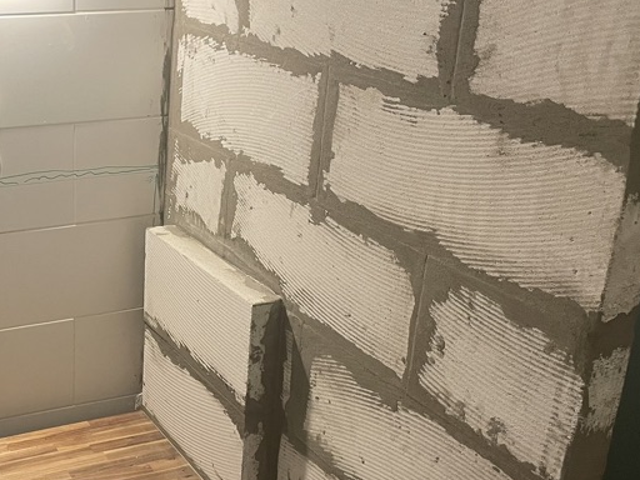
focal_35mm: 52
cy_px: 254
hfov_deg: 35.2
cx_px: 99
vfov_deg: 28.0
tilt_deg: -20.3
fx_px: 961
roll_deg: -0.4
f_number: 1.6
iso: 200
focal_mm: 4.2
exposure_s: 1/50
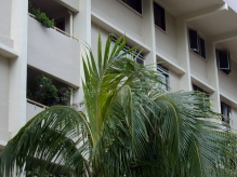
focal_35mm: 93
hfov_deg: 21.1
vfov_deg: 15.9
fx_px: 636
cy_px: 93
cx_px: 141
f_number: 2.8
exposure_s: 1/125
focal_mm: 6.2
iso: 80
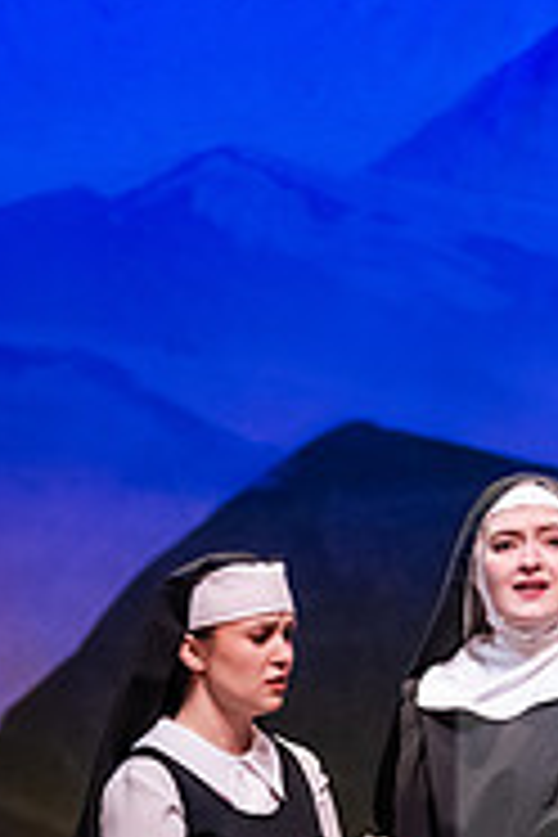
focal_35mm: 350
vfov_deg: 5.9
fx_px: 8137
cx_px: 387
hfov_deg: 3.9
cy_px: 986
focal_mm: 145
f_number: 3.2
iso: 5000
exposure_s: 1/200
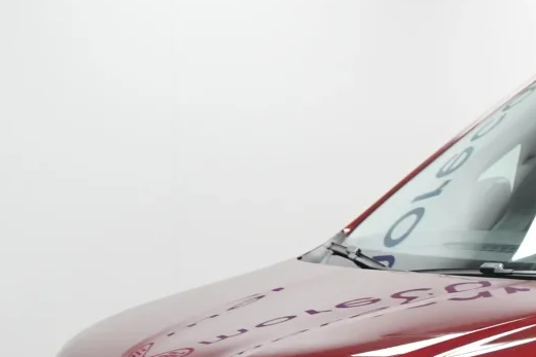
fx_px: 2962
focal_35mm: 199
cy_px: 417
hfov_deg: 9.9
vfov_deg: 6.9
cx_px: 862
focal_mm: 36
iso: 1600
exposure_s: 1/60
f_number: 4
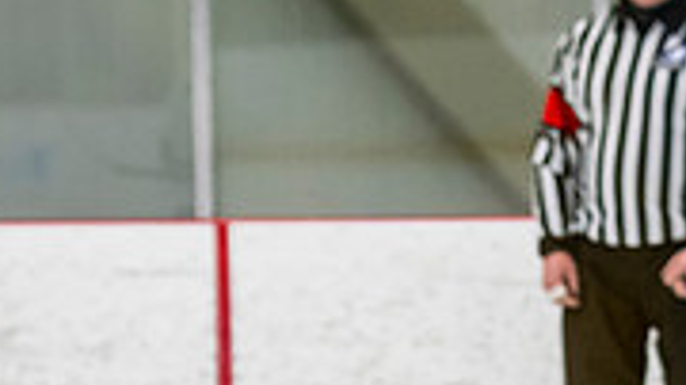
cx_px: 489
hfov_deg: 4.3
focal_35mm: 507
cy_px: 792
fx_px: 9217
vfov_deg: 2.4
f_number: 3.2
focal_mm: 100
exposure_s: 1/640
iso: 2000
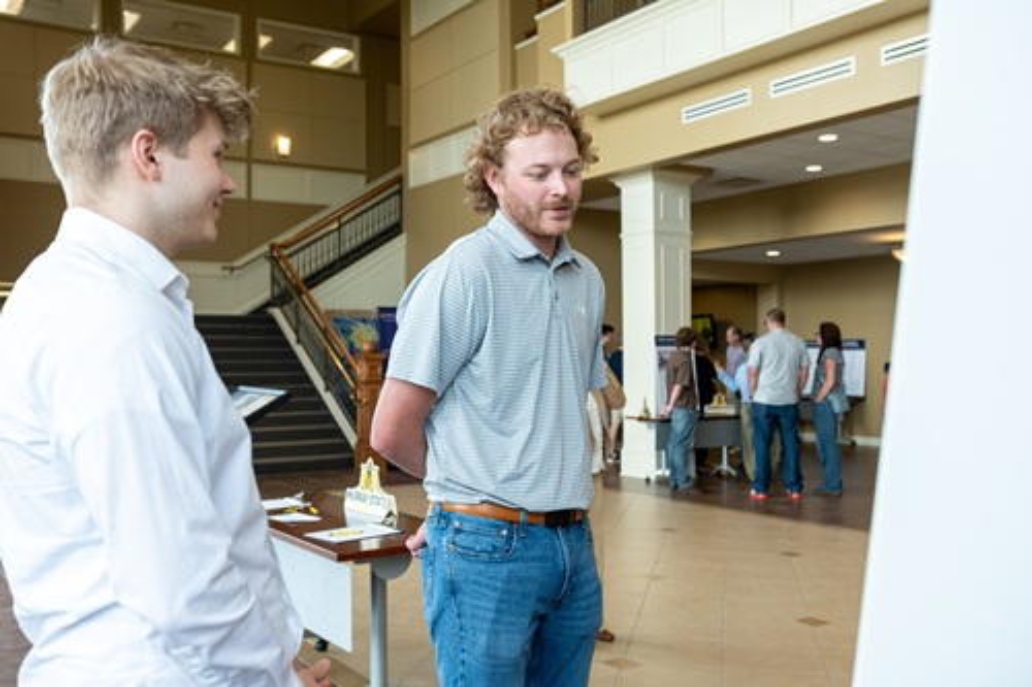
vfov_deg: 36.8
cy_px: 344
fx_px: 1032
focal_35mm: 36
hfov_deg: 53.1
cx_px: 516
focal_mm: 24
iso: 800
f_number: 2.8
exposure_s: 1/640
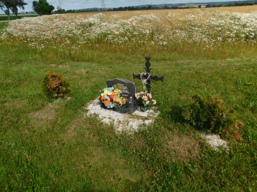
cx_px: 128
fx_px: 171
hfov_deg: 73.9
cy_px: 96
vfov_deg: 58.9
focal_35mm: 23
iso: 125
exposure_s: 1/640
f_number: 6
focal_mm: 4
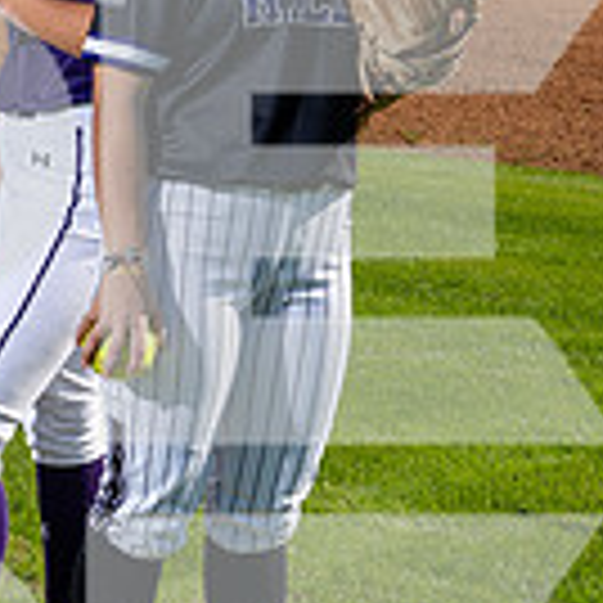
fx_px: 2641
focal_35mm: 134
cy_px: 209
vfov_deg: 13.0
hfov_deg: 11.9
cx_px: -526
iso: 100
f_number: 8
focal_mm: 35
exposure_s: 1/250
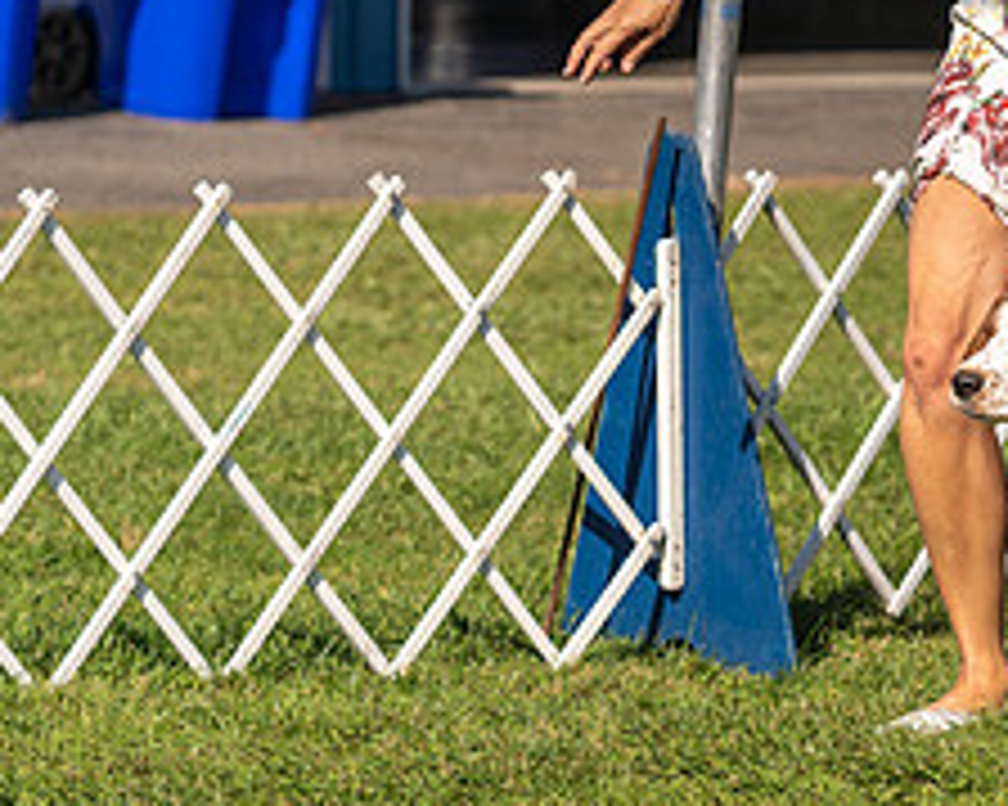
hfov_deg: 7.6
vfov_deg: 6.1
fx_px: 7515
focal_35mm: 252
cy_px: 86
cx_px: 1258
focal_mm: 89
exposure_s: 1/2500
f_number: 3.2
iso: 100
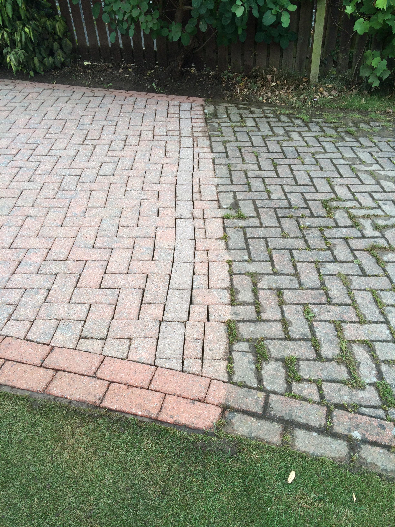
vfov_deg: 61.7
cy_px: 264
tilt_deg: -34.1
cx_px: 198
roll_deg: +3.0
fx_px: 441
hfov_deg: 48.2
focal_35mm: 29
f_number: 2.2
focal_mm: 4.15
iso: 32
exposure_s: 1/313
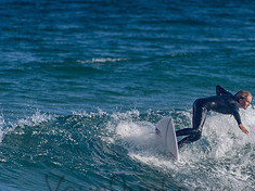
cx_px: 178
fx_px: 10698
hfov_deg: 1.4
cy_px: 135
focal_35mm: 1453
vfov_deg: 1.0
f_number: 5.6
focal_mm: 500
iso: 140
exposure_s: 1/2000
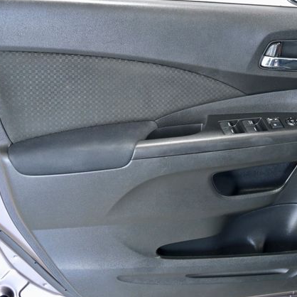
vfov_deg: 32.8
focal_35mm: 52
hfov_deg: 32.5
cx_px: 195
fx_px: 505
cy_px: 147
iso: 2000
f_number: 4
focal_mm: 40
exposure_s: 1/160
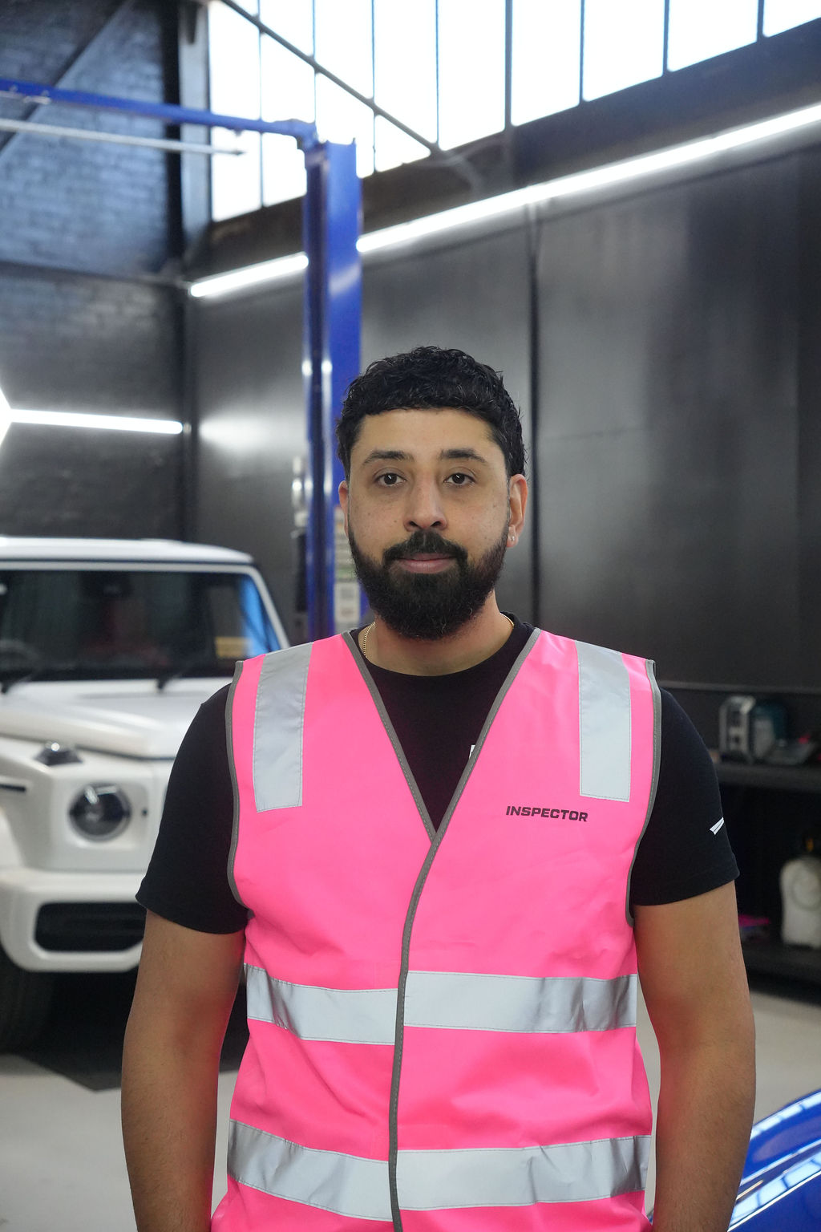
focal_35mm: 59
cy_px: 616
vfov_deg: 34.1
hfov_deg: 23.1
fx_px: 2006
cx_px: 410
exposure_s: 1/160
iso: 4000
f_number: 4
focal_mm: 39.1
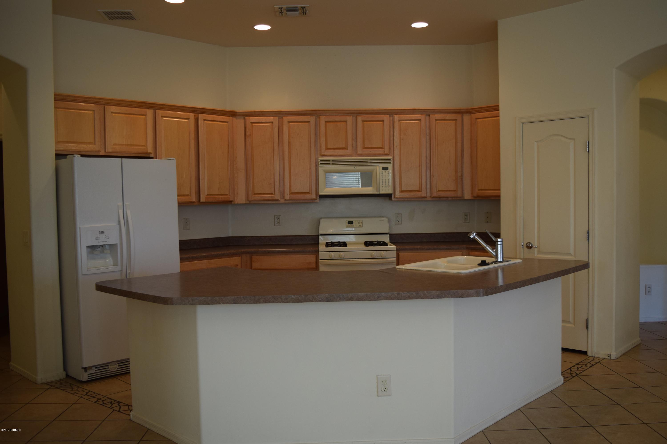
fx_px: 611
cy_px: 222
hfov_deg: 57.2
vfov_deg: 40.0
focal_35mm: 33
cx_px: 334
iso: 400
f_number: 4.5
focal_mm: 22
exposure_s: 1/80
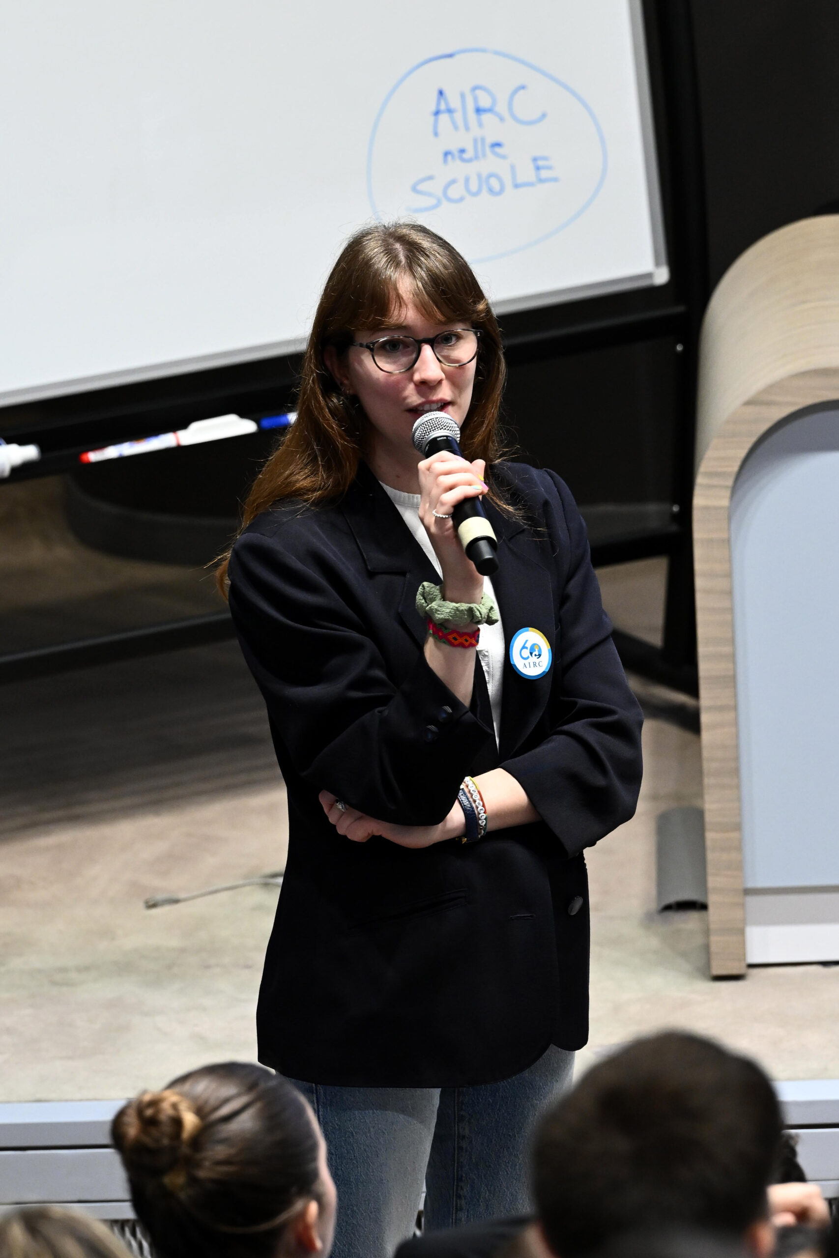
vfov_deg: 6.9
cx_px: 420
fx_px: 10485
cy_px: 629
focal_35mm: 300
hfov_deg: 4.6
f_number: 5
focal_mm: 200
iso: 1600
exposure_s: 1/100
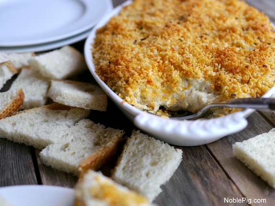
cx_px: 138
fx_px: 397
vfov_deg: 29.1
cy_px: 103
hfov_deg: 38.2
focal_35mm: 50
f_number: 2.2
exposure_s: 1/250
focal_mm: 25
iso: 100
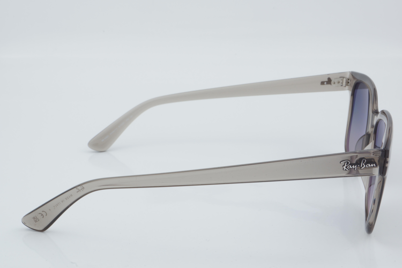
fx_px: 837
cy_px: 134
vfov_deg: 18.2
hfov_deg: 27.0
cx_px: 201
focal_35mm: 75
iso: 100
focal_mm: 50
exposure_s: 1/4
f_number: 32
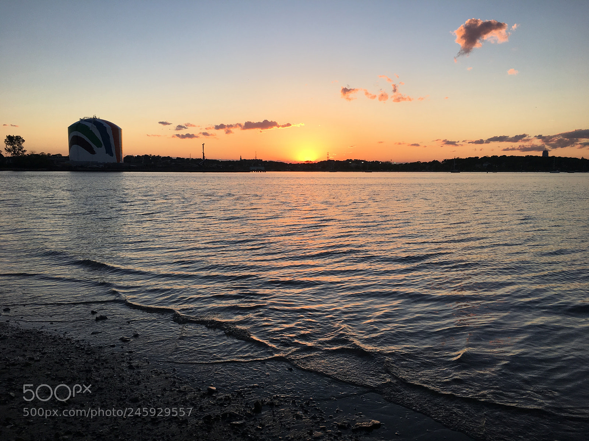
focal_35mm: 29
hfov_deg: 61.7
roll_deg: -1.2
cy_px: 220
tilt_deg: -6.2
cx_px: 294
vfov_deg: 48.2
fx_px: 493
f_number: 2.2
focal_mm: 4.15
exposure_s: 1/381
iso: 25
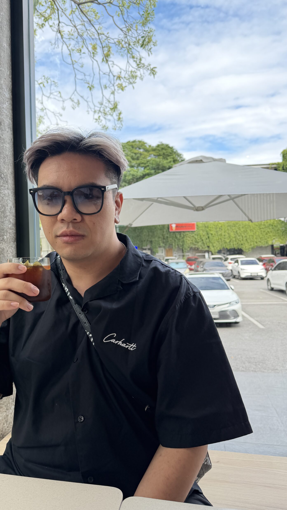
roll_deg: +0.4
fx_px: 365
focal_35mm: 27
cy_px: 250
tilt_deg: +0.5
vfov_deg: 69.8
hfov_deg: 42.6
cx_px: 109
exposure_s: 1/421
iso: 80
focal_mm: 6.76
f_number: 1.78
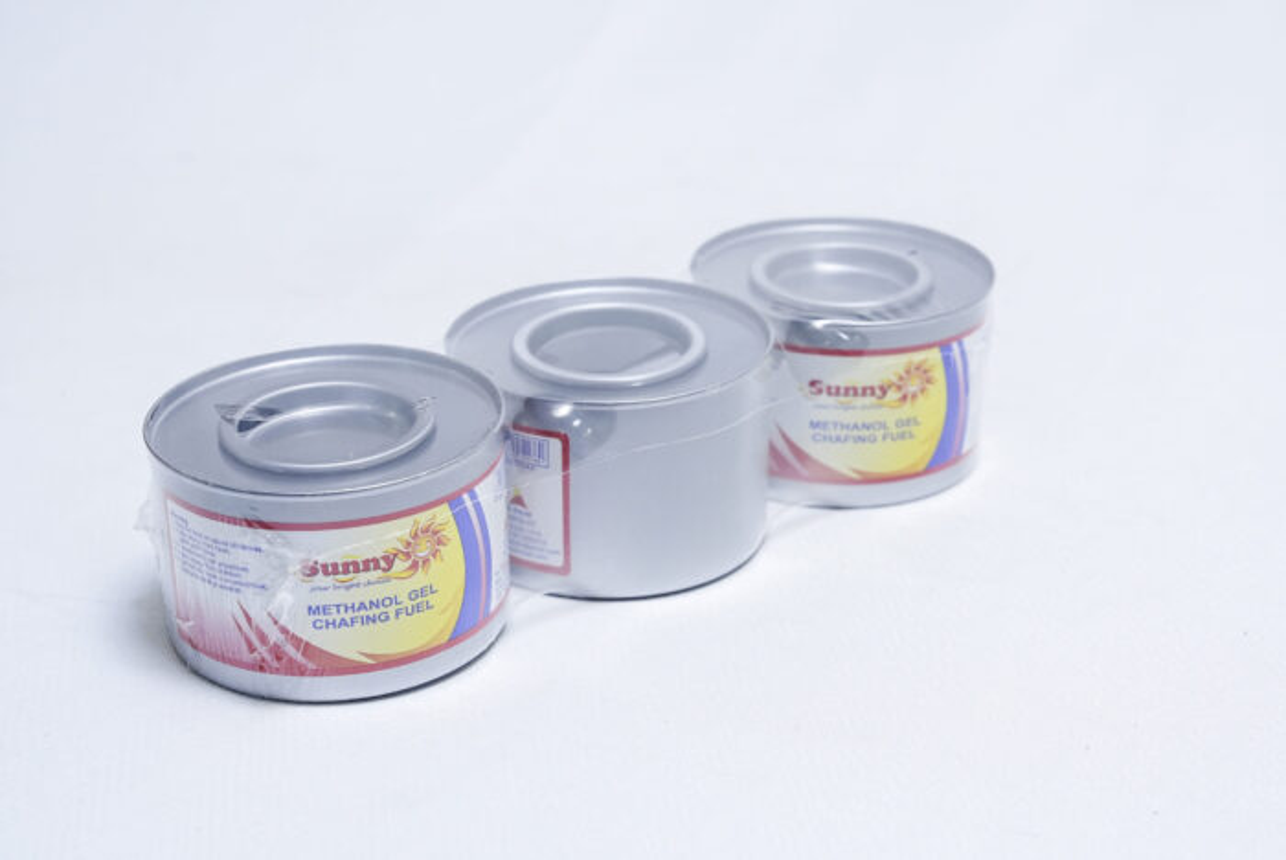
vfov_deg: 19.5
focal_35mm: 70
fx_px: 2503
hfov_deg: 28.8
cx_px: 643
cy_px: 430
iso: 3200
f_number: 9
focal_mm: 70
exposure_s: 1/200
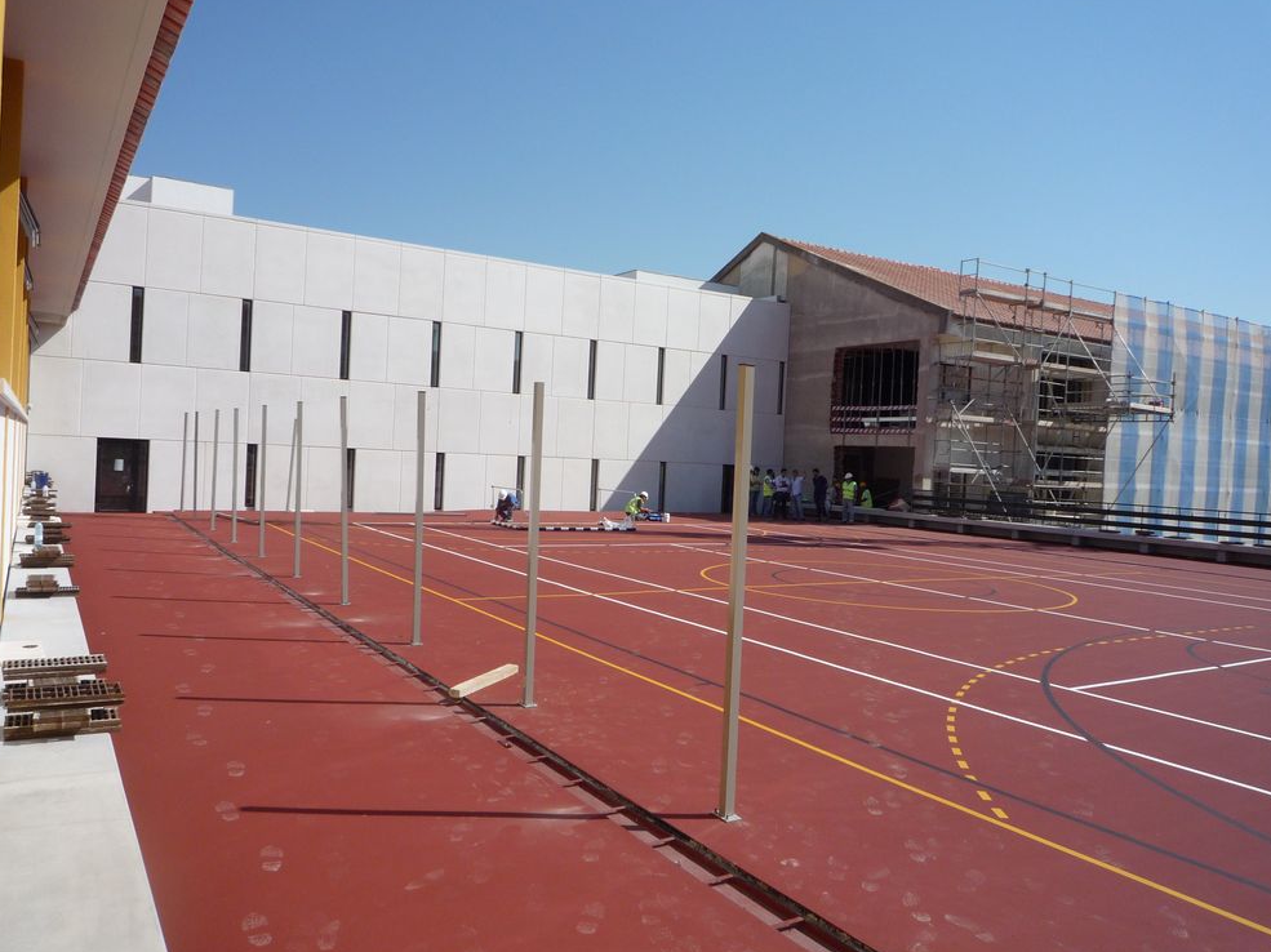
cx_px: 640
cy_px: 481
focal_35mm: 26
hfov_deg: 67.3
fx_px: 954
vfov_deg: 53.0
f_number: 5.6
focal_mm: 4.4
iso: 100
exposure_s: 1/800
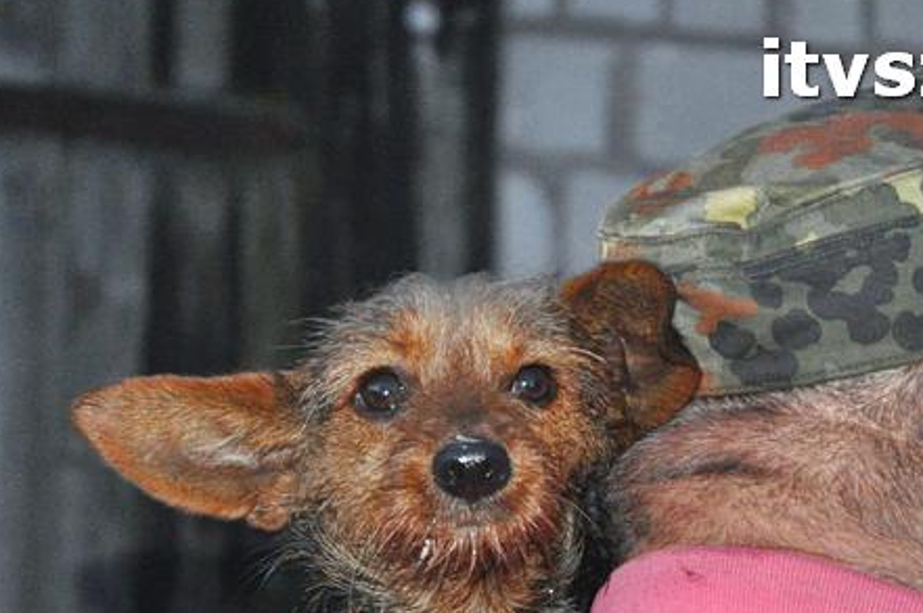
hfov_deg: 12.7
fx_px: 4149
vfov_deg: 8.4
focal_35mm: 162
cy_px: 562
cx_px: 442
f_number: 5.6
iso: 2500
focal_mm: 56
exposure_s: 1/60
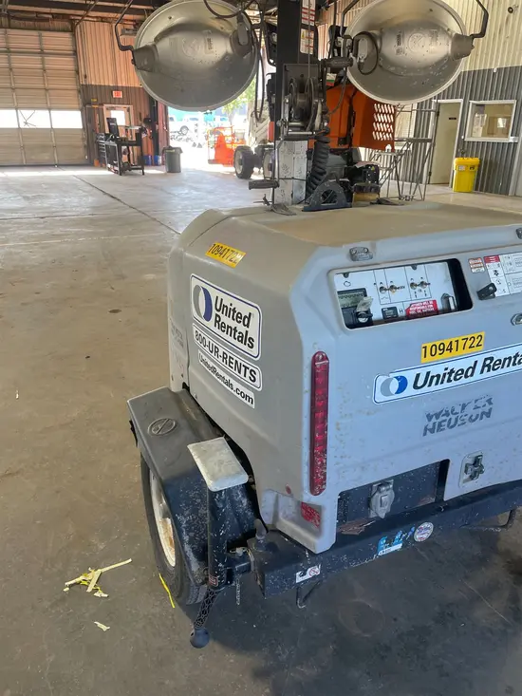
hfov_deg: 53.1
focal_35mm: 26
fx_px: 523
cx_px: 261
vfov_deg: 67.3
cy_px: 348
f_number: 1.6
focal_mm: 4.2
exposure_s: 1/120
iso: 100
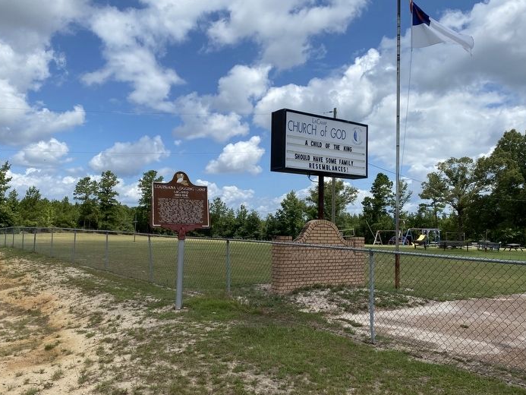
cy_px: 203
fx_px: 456
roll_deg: -1.1
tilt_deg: +7.8
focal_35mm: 30
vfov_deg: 46.8
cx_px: 257
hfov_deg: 59.9
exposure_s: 1/3731
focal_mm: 4.25
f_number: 1.8
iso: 32
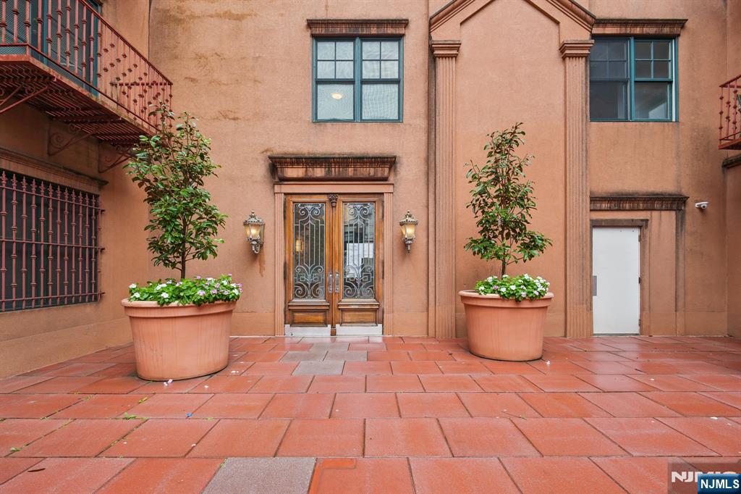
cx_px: 370
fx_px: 329
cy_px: 247
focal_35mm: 16
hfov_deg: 96.8
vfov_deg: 73.7
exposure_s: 1/125
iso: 400
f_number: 8
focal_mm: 16
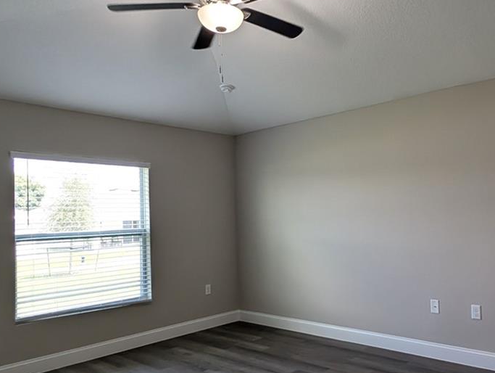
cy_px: 203
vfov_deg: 49.8
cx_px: 300
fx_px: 401
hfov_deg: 62.7
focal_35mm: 28
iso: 87
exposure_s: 1/120
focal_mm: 2.23
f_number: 1.95
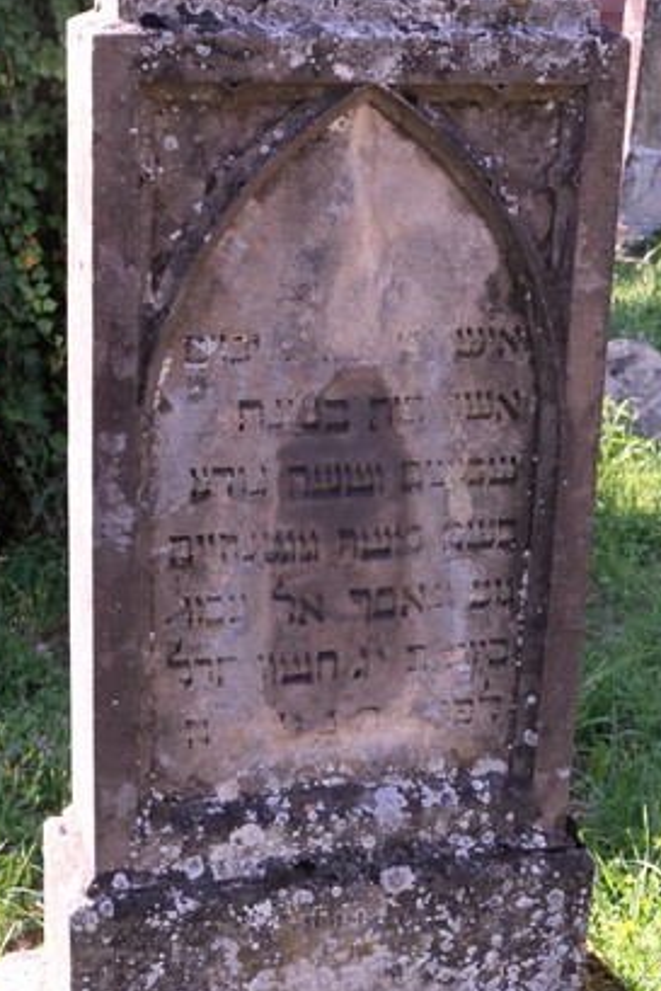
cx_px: 334
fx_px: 1816
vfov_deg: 30.5
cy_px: 526
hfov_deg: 20.6
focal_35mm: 66
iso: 5000
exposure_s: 1/1700
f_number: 7.1
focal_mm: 30.2
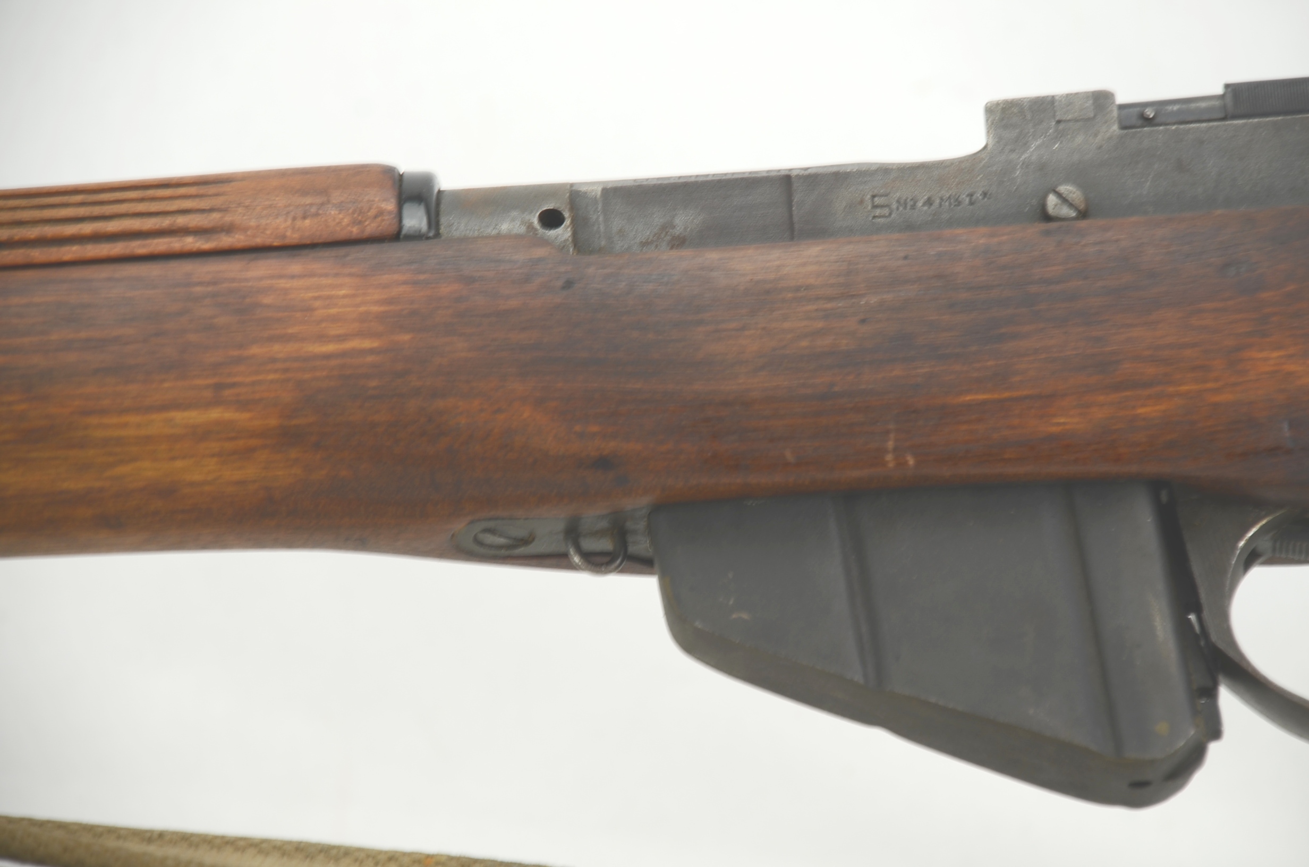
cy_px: 434
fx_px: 7348
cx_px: 654
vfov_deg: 6.8
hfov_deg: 10.2
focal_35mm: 202
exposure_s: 1/20
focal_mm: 135
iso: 100
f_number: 5.6
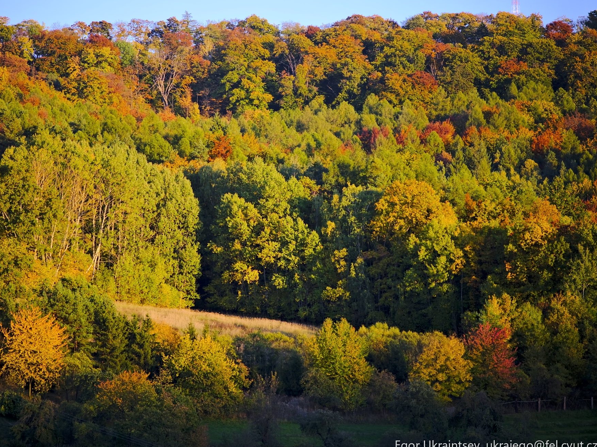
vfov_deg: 8.2
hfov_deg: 10.9
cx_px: 264
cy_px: 204
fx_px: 3121
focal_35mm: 181
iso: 100
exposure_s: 1/240
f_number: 2.8
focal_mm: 200
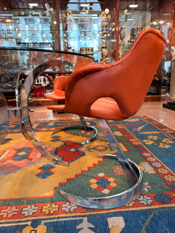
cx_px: 88
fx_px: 162
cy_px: 116
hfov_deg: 56.8
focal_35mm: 24
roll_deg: +1.6
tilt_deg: -12.9
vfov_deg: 71.6
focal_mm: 6.76
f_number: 1.78
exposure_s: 1/100
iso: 64
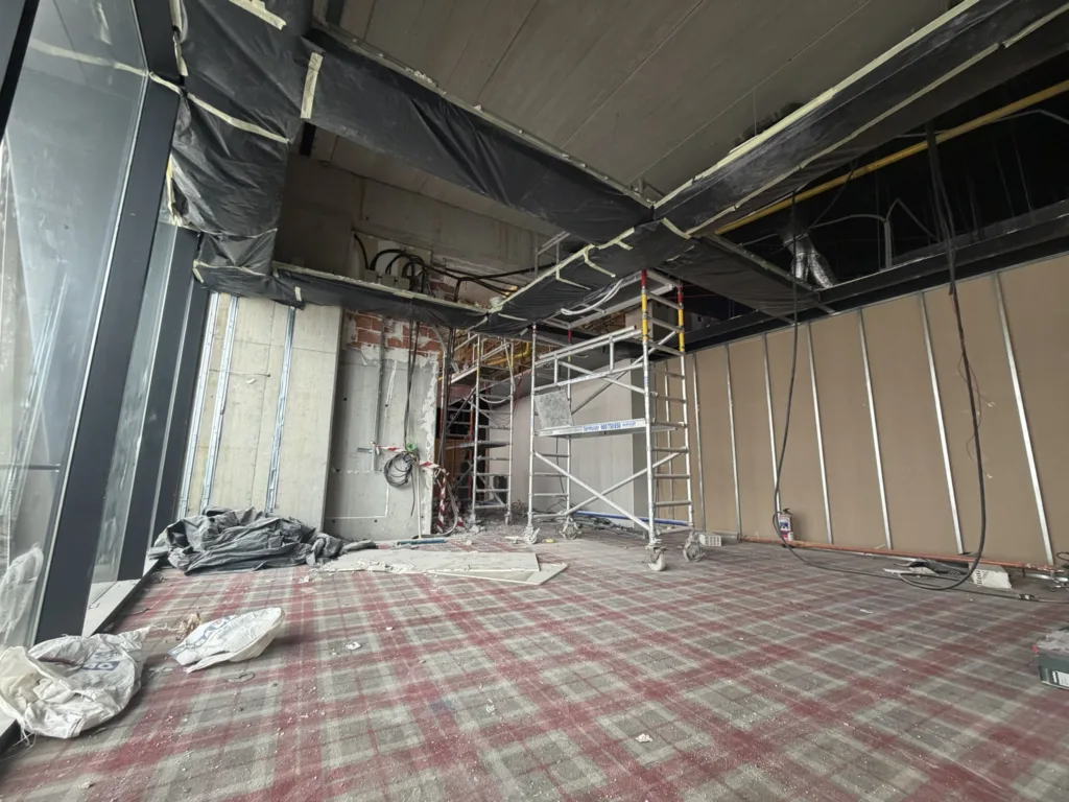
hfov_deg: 102.1
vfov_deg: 85.7
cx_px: 534
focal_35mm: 14
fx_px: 432
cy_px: 401
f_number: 2.2
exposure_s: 1/88
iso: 320
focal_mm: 2.22
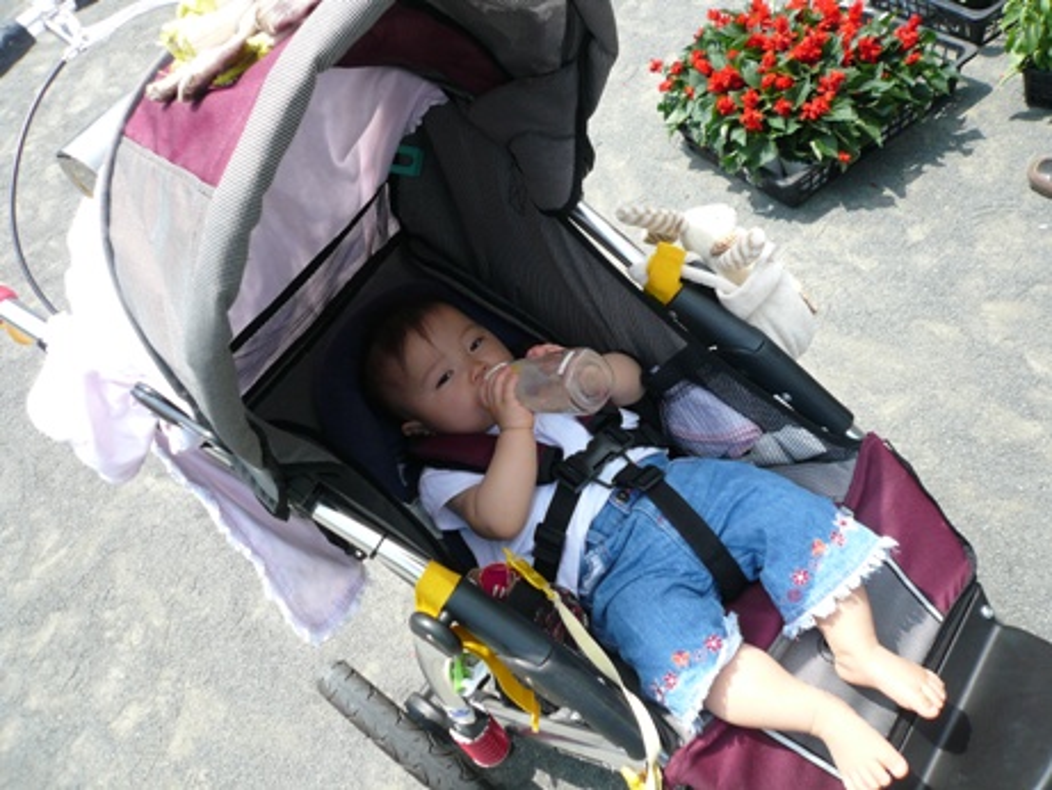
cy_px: 395
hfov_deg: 63.4
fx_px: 851
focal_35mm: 28
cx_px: 526
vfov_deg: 49.8
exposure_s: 1/640
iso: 100
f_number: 2.8
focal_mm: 4.6
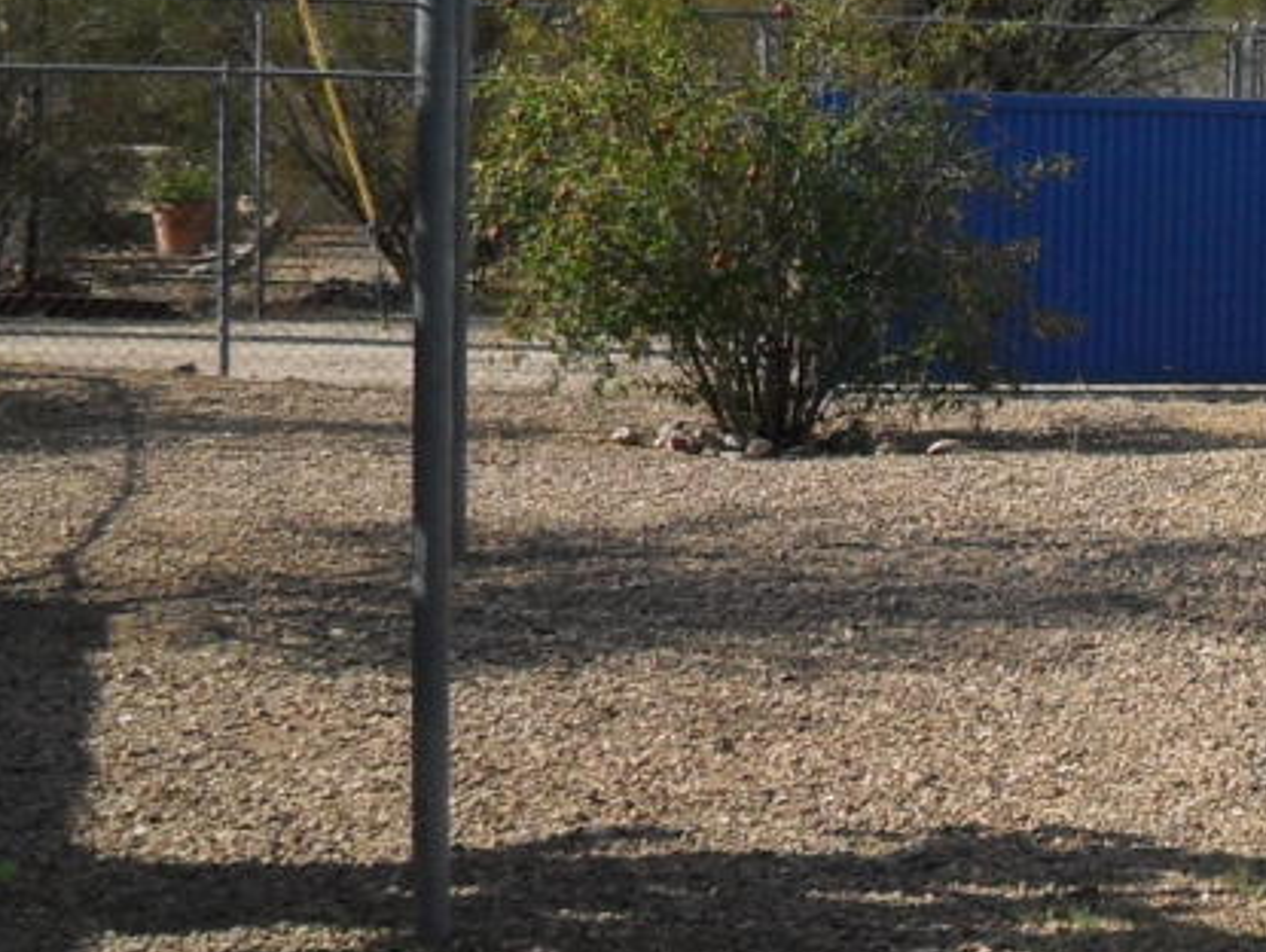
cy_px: 73
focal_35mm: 115
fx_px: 4210
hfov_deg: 15.5
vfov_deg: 12.8
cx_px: 2000
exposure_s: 1/125
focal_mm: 6.2
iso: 100
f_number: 8.9
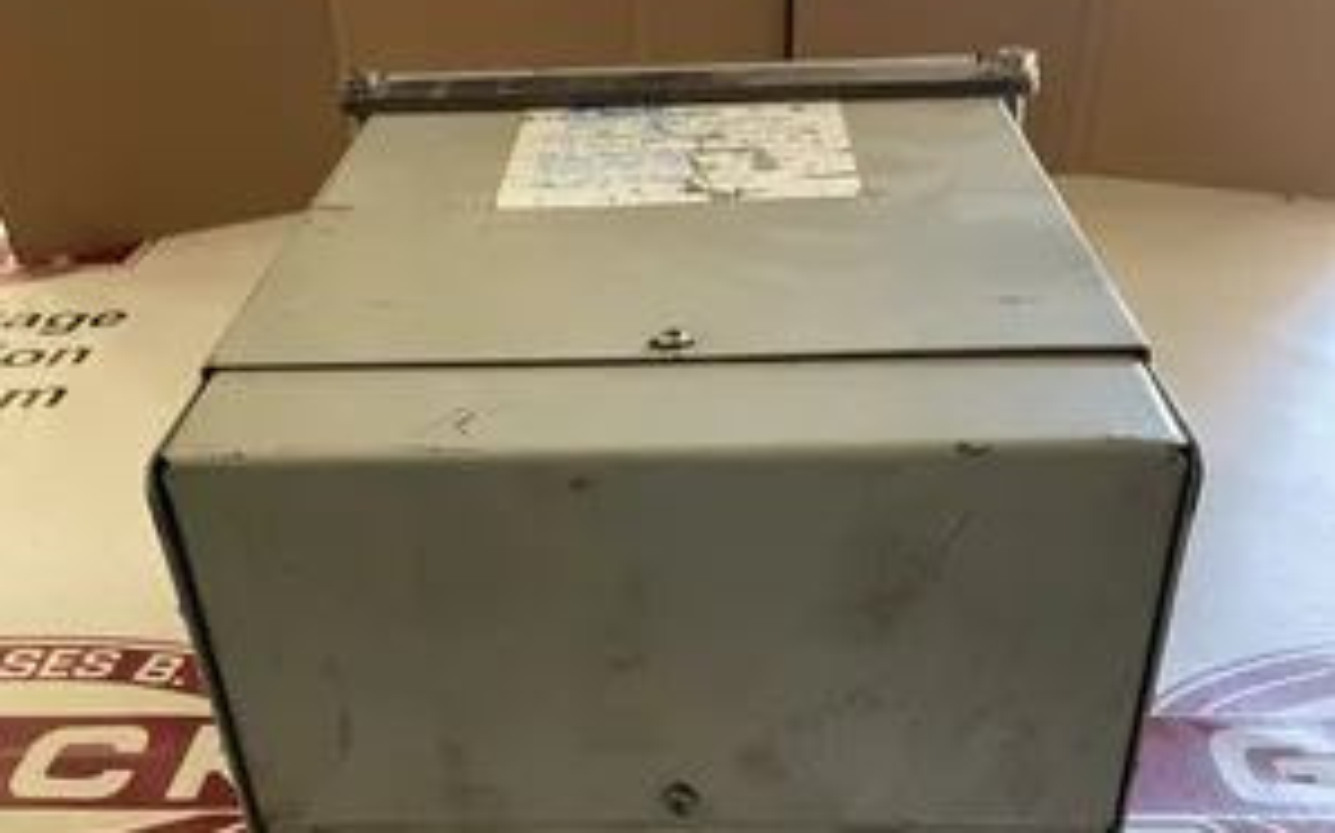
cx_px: 668
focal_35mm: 37
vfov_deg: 33.8
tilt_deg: -34.0
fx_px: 1346
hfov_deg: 52.8
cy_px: 618
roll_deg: +1.7
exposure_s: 1/60
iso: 200
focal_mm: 4.2
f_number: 1.6
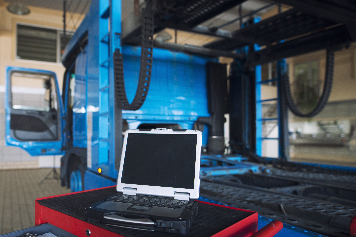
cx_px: 121
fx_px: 267
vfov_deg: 47.9
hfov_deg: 65.7
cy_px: 128
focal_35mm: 27
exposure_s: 1/125
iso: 250
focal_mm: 20
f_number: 2.2
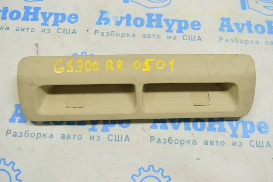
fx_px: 318
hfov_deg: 46.4
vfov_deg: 31.8
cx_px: 136
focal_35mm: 42
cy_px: 91
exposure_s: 1/20
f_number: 5.6
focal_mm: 28
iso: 400
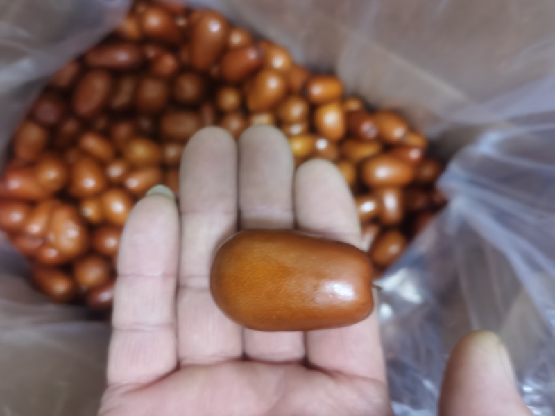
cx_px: 278
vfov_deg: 51.4
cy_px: 208
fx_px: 433
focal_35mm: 27
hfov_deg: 65.3
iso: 500
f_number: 1.8
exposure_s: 1/25
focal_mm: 5.58
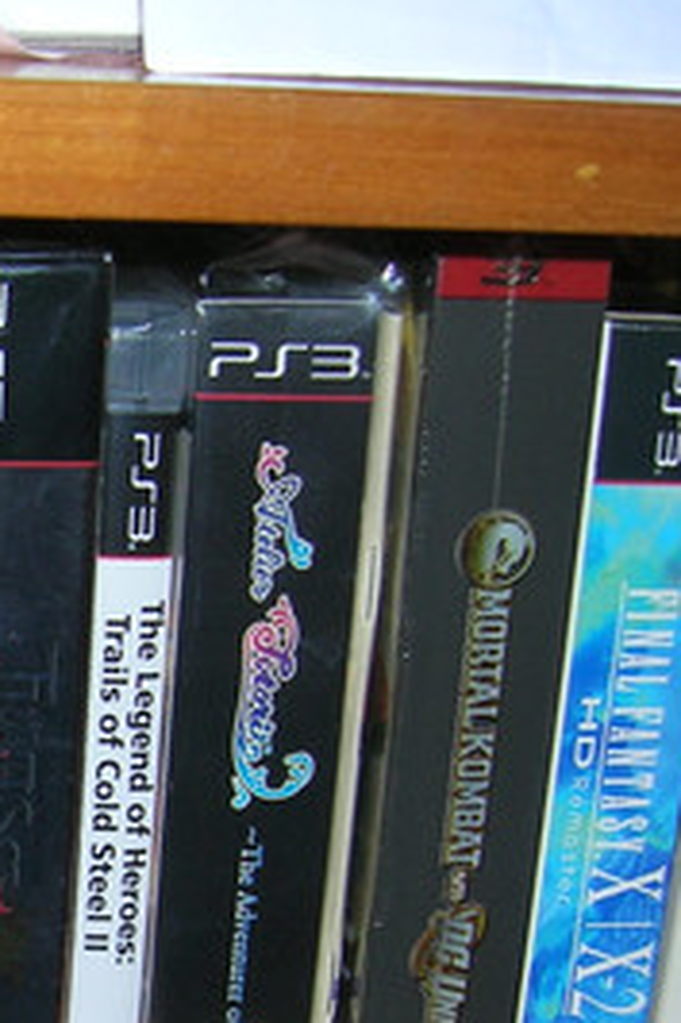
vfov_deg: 23.5
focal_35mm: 85
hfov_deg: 15.2
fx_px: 2415
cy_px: 844
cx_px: -258
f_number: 2.9
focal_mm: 5.7
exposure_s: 1/60.1
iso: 50
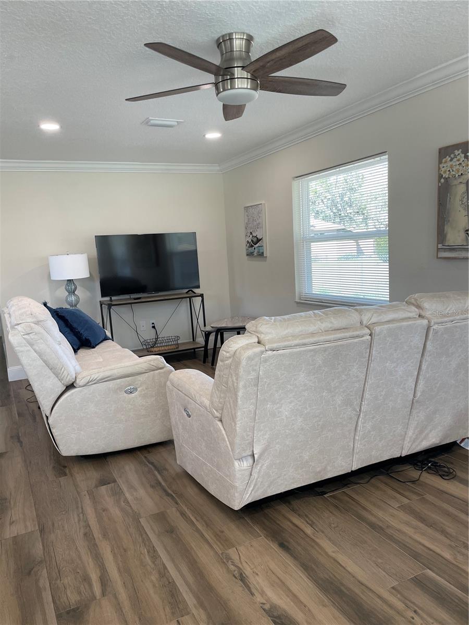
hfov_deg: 53.1
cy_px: 312
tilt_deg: -8.1
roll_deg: +3.9
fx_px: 470
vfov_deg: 67.3
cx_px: 234
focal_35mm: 26
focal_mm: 4.2
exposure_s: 1/120
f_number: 1.6
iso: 80
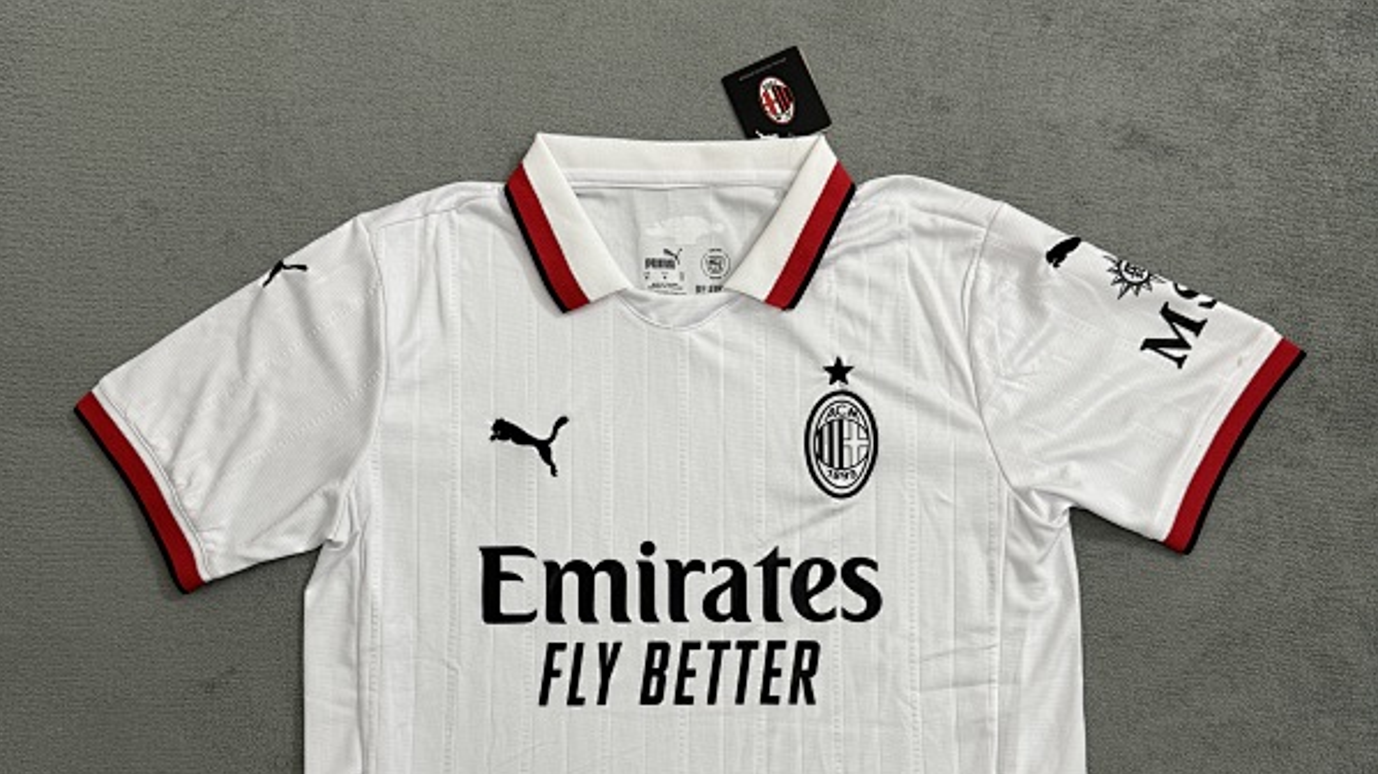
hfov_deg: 56.6
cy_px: 539
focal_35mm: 35
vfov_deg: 33.3
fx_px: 1279
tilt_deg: -81.3
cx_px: 689
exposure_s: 1/50
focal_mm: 6.76
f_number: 1.78
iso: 125
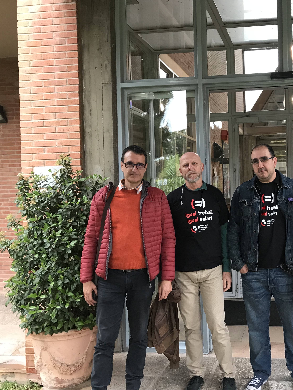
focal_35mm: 38
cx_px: 233
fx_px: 429
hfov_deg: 36.5
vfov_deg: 49.0
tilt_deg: +0.4
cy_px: 192
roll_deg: +1.4
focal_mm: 3.99
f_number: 1.8
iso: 40
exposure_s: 1/25
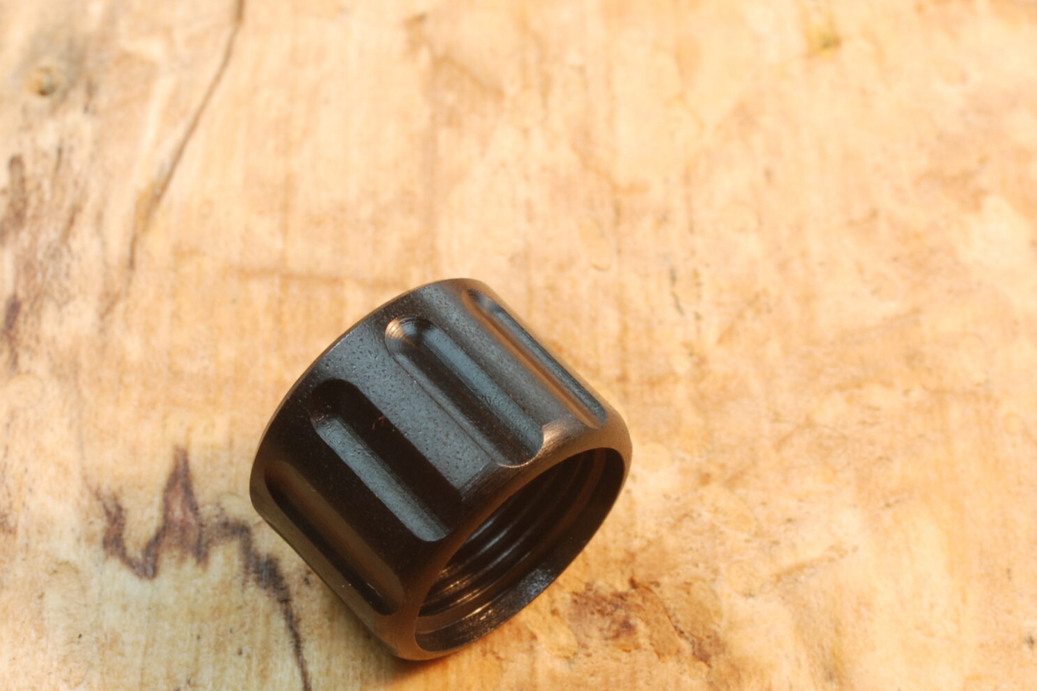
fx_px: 2966
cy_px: 478
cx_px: 479
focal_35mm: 103
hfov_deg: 19.8
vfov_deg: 13.3
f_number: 22
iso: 200
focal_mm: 40
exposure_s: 1/8
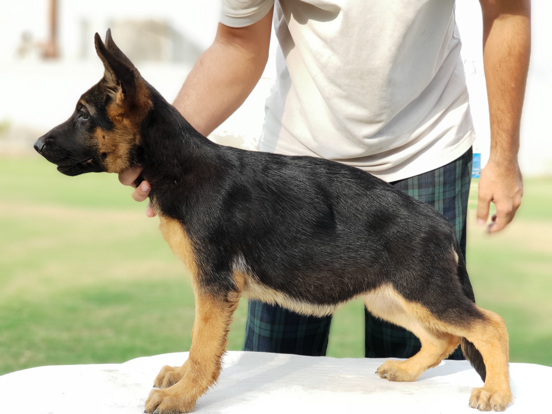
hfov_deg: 36.8
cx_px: 276
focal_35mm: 52
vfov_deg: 28.0
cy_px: 207
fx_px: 829
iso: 25
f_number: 2.4
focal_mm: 6
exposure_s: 1/146
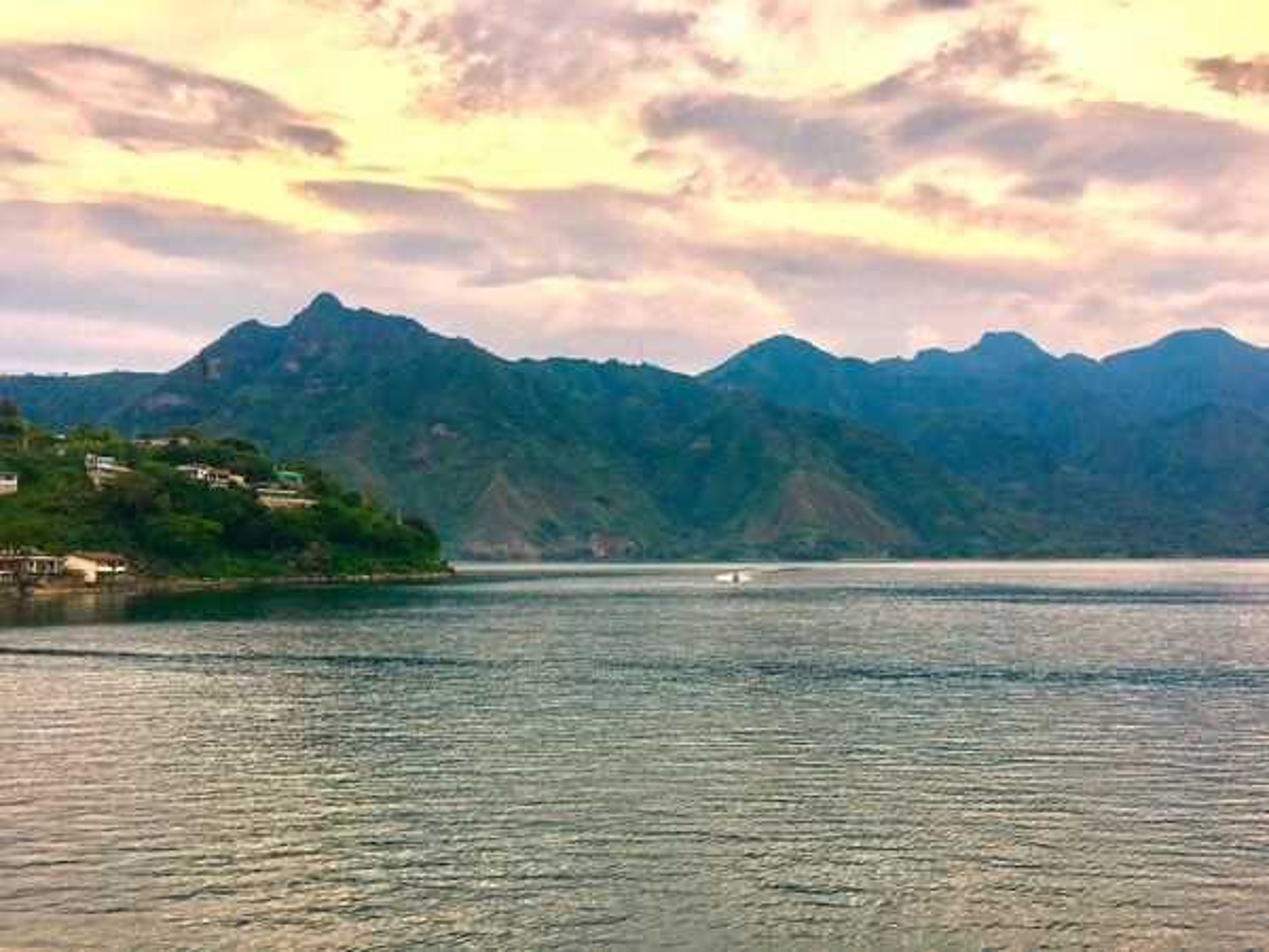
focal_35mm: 29
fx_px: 1063
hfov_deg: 61.7
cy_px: 476
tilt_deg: +5.2
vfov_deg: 48.2
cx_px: 634
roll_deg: -0.5
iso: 25
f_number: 2.2
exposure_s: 1/331
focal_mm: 4.15
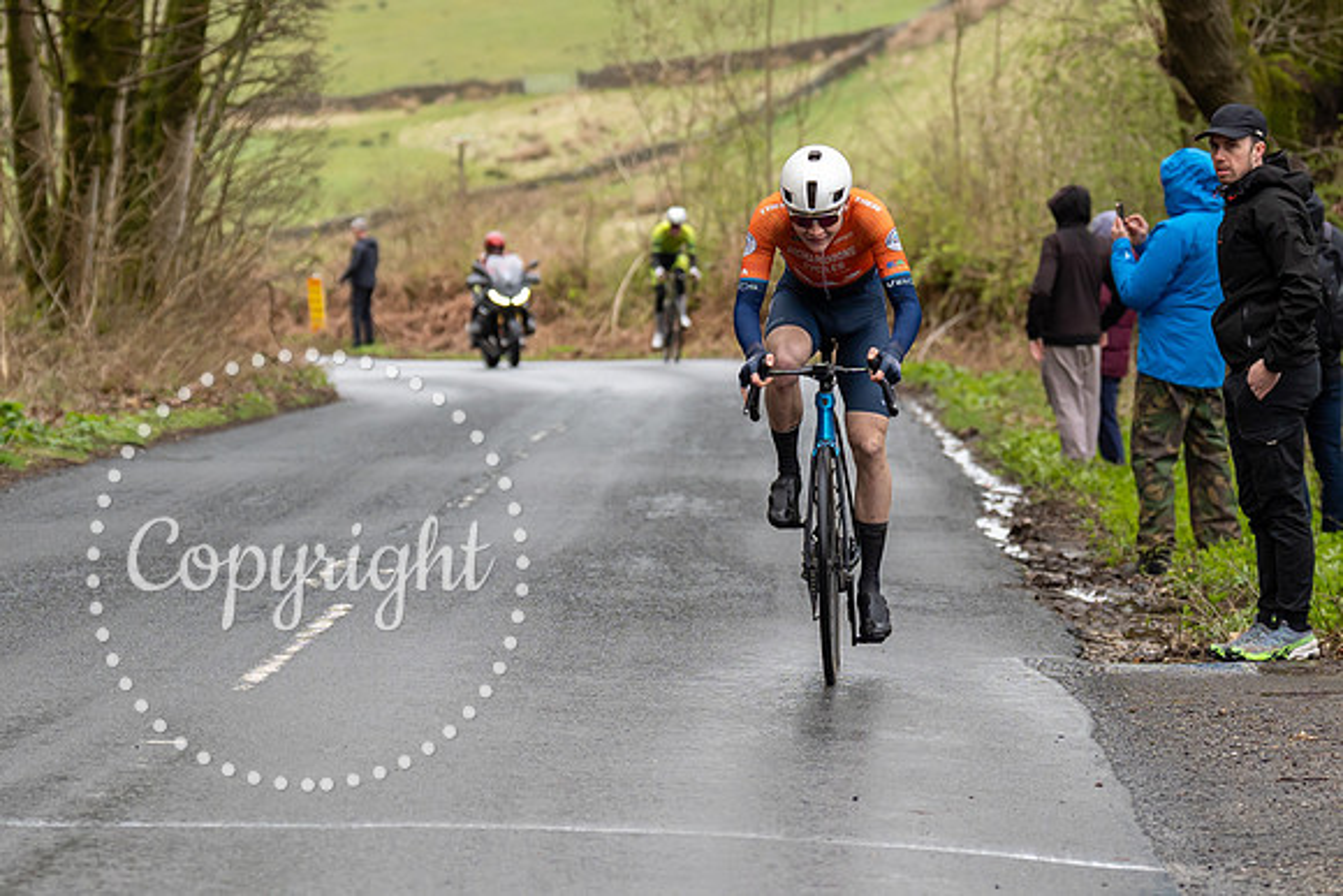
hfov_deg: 9.4
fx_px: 8132
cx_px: 940
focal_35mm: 218
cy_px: 324
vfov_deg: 6.3
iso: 640
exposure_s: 1/1000
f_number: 3.5
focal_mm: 95
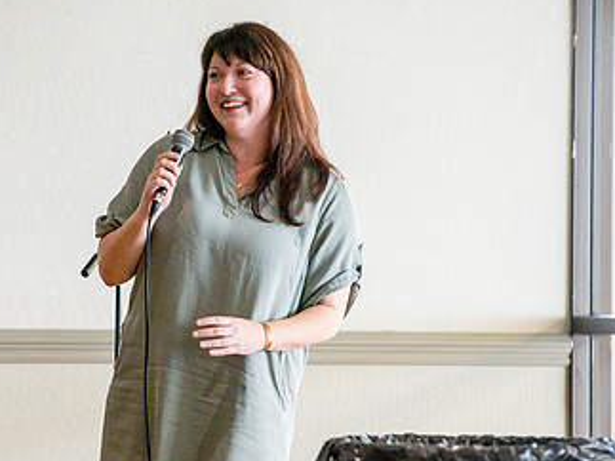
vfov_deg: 5.5
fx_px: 4831
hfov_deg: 7.3
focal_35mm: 272
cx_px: 217
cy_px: 237
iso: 2000
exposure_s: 1/640
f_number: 2.8
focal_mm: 150
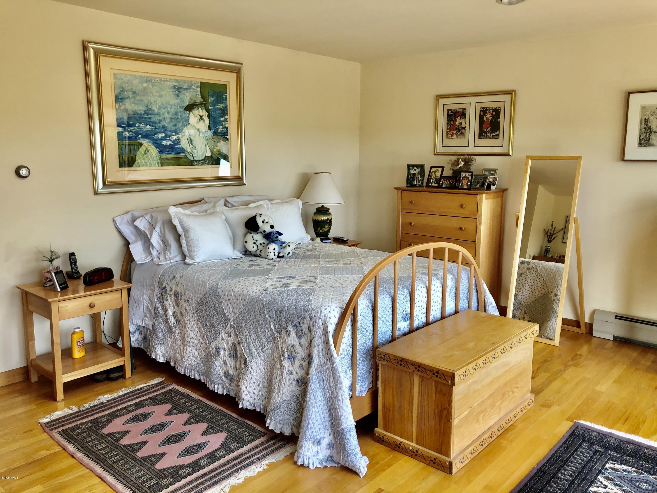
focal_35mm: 28
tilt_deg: -8.7
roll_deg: +0.3
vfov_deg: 49.7
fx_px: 531
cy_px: 246
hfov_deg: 63.4
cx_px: 328
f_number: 1.8
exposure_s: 1/120
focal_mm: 3.99
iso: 40
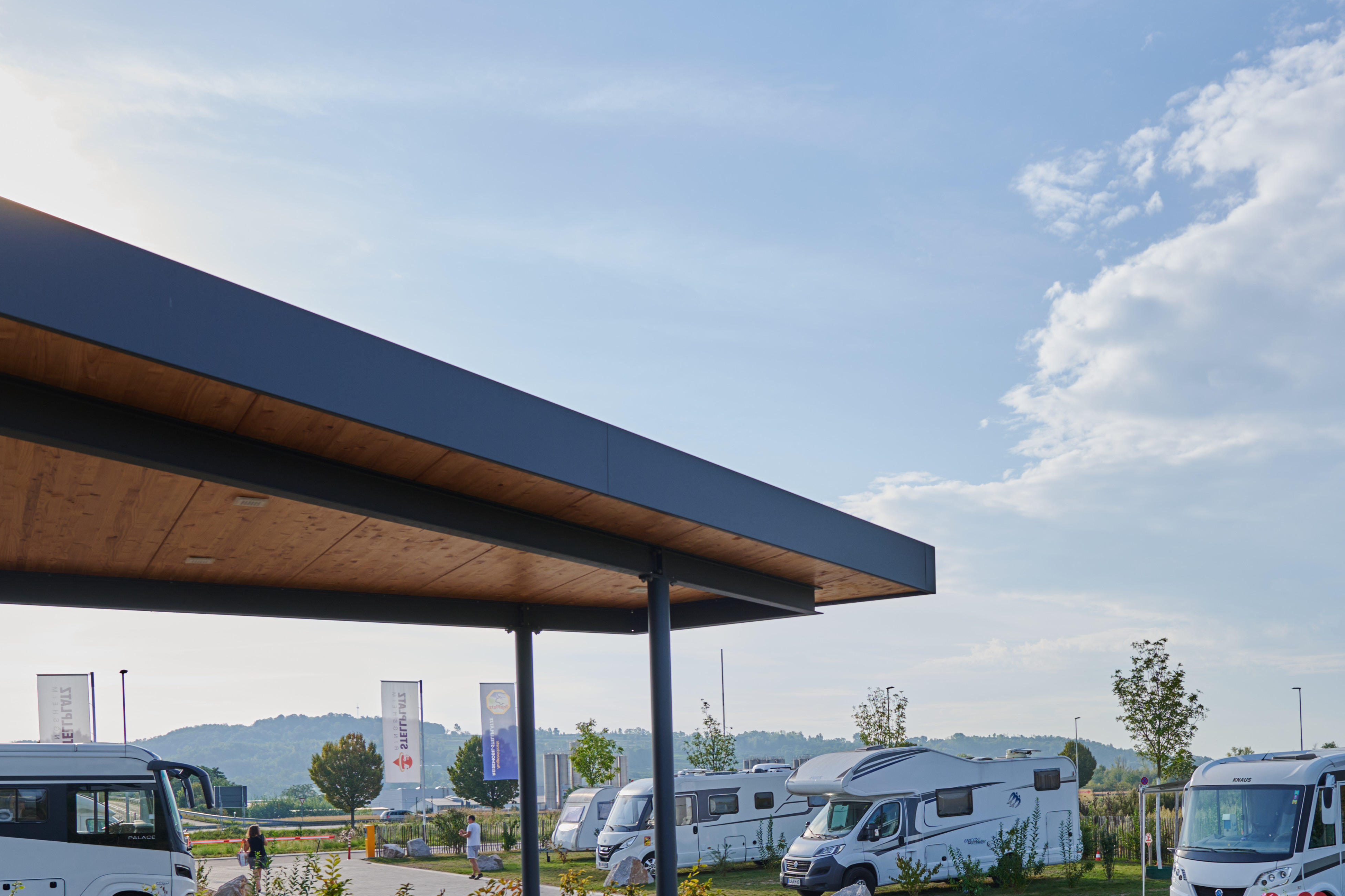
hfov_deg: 54.7
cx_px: 896
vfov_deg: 36.5
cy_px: 805
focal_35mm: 34
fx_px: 1270
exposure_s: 1/500
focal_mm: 16
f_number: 4
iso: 31
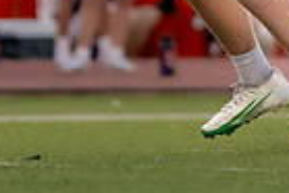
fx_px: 11395
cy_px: -237
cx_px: 297
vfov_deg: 1.0
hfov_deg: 1.5
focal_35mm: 1418
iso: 1250
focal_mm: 200
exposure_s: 1/1000
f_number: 2.8
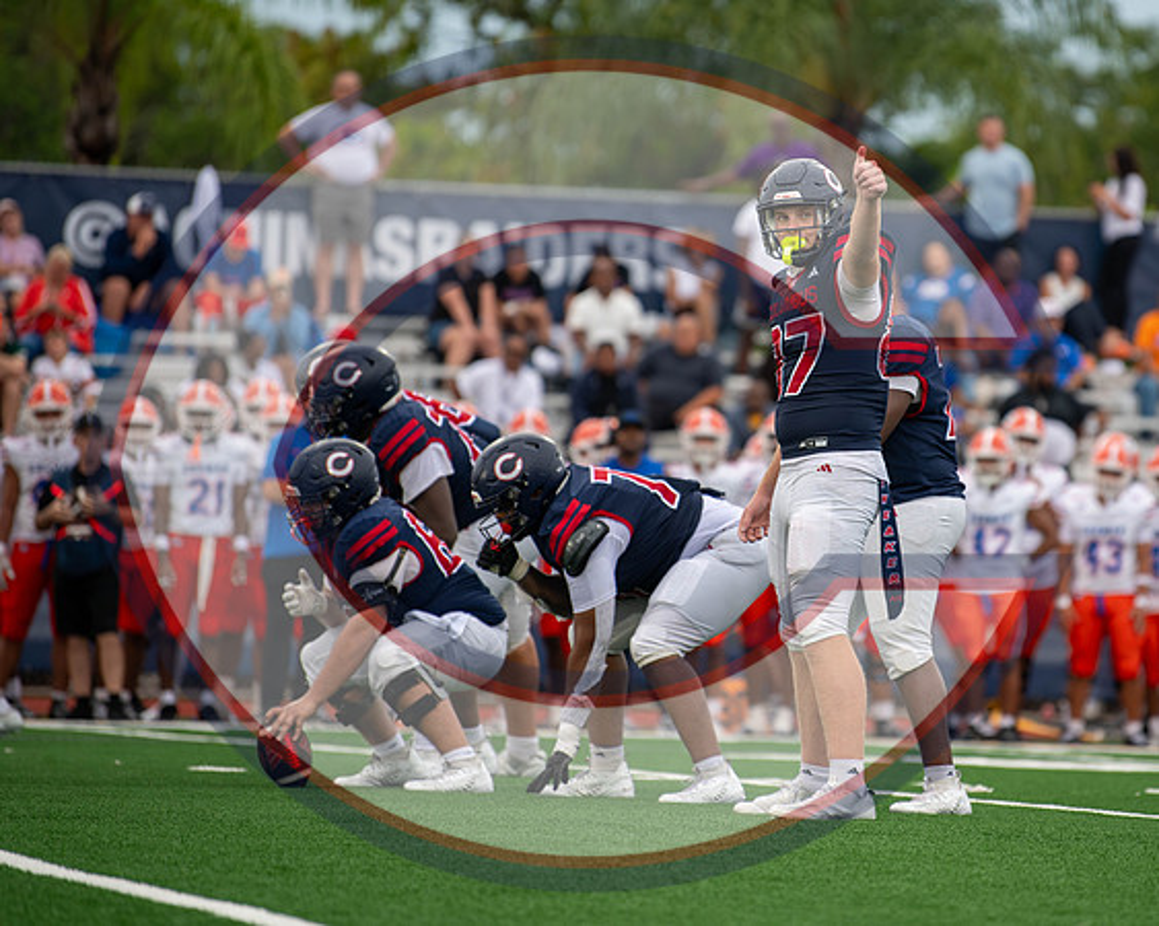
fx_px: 10080
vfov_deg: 5.3
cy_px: 404
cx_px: 831
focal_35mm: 294
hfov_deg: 6.6
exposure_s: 1/1000
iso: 320
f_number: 2.8
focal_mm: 200
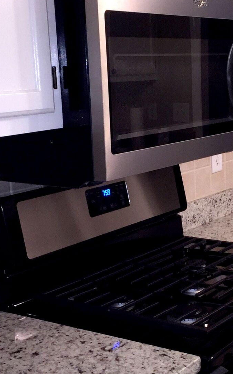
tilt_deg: -11.0
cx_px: 176
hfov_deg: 19.8
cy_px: 200
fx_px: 661
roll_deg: +2.8
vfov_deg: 31.5
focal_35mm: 65
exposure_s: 1/30
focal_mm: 4.15
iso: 50
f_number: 2.2
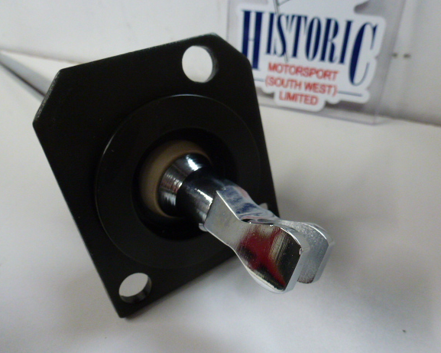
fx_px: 339
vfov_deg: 54.9
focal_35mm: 26
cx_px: 235
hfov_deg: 66.0
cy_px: 174
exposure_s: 1/50
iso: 400
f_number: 3.3
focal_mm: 4.3
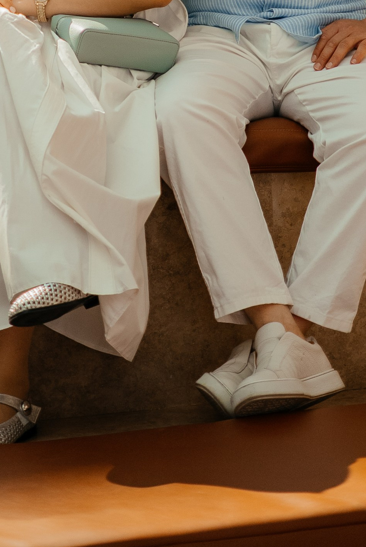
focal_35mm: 145
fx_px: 2208
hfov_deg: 9.4
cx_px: 33
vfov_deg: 13.5
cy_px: -212
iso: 500
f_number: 1.8
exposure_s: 1/2000
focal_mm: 50
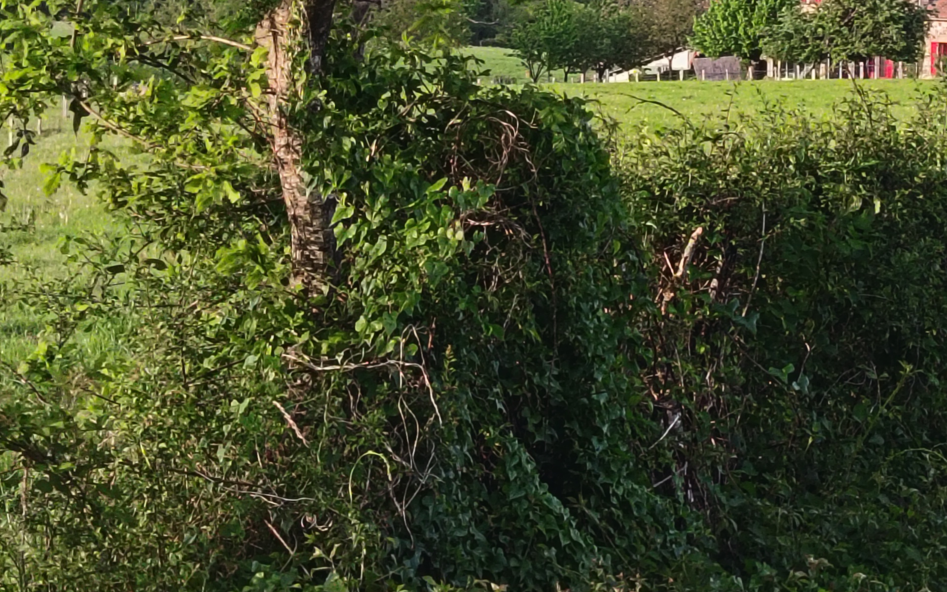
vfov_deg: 8.2
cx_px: 789
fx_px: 4104
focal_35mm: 159
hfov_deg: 13.1
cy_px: -58
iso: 230
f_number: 1.75
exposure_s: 1/100
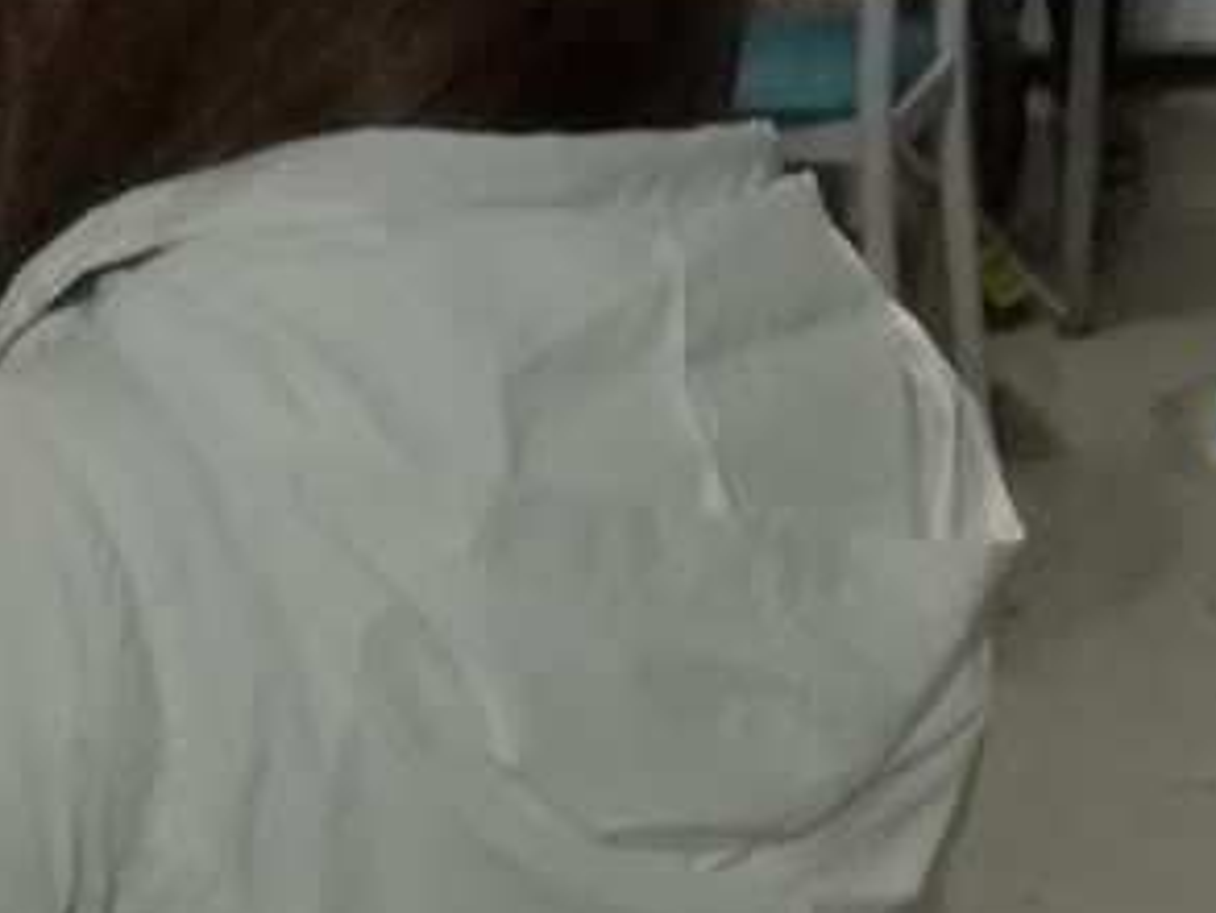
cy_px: -1394
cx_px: 884
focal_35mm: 184
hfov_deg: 10.7
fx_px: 6466
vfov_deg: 7.5
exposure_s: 1/33.3
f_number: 2
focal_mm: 4.04
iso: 400
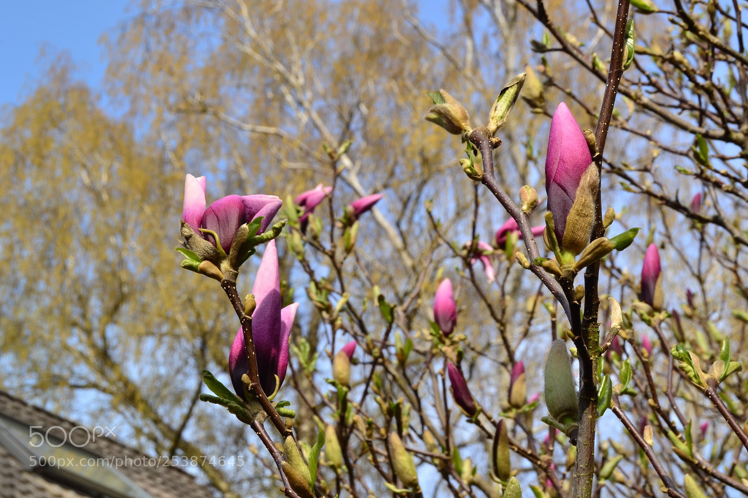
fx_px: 1714
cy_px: 249
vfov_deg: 16.5
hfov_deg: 24.6
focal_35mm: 82
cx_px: 374
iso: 200
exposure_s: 1/40
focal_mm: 55
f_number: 20
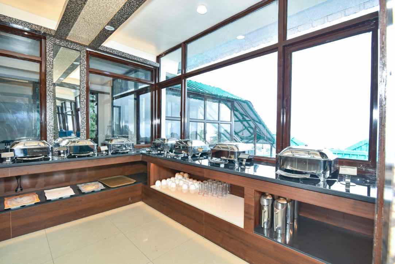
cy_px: 132
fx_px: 176
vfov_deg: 73.8
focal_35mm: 16
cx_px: 198
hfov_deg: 96.7
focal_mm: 16
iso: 800
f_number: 8
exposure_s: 1/100
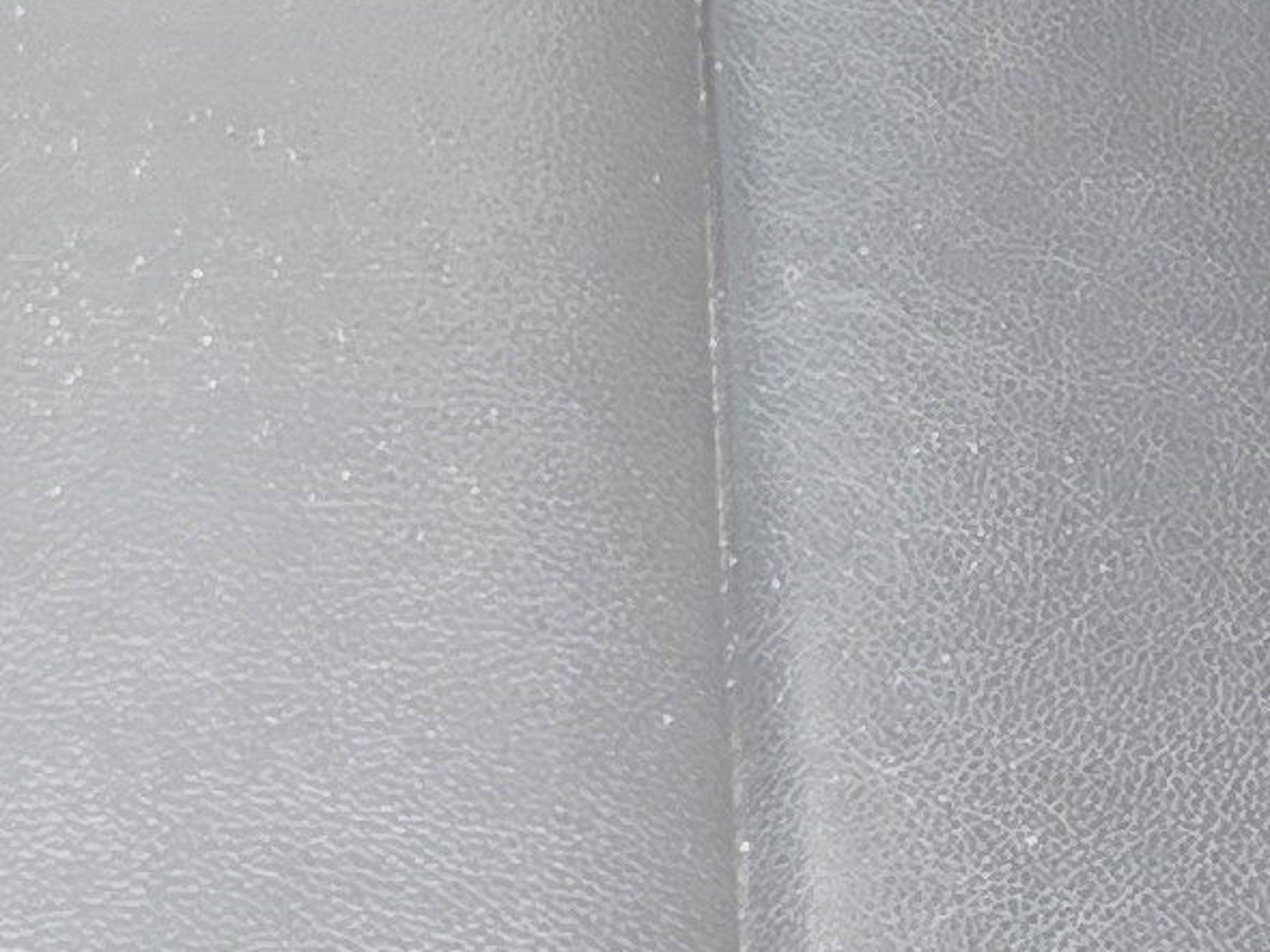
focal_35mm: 156
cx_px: -276
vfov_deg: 8.9
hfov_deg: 12.4
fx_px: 5721
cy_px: -1036
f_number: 1.7
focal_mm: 6.3
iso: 800
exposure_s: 1/100
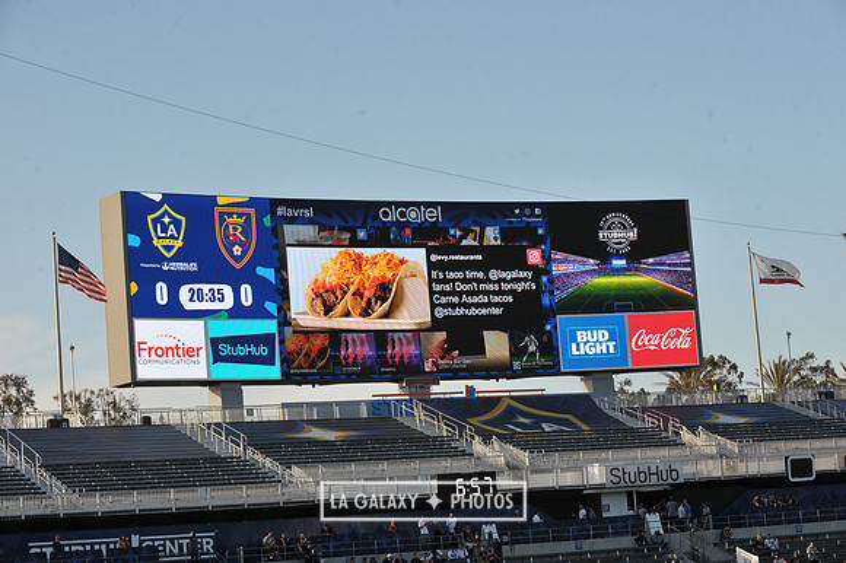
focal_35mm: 95
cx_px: 423
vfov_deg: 14.4
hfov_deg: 21.5
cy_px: 282
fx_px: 2231
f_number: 10
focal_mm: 95
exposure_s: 1/400
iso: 400
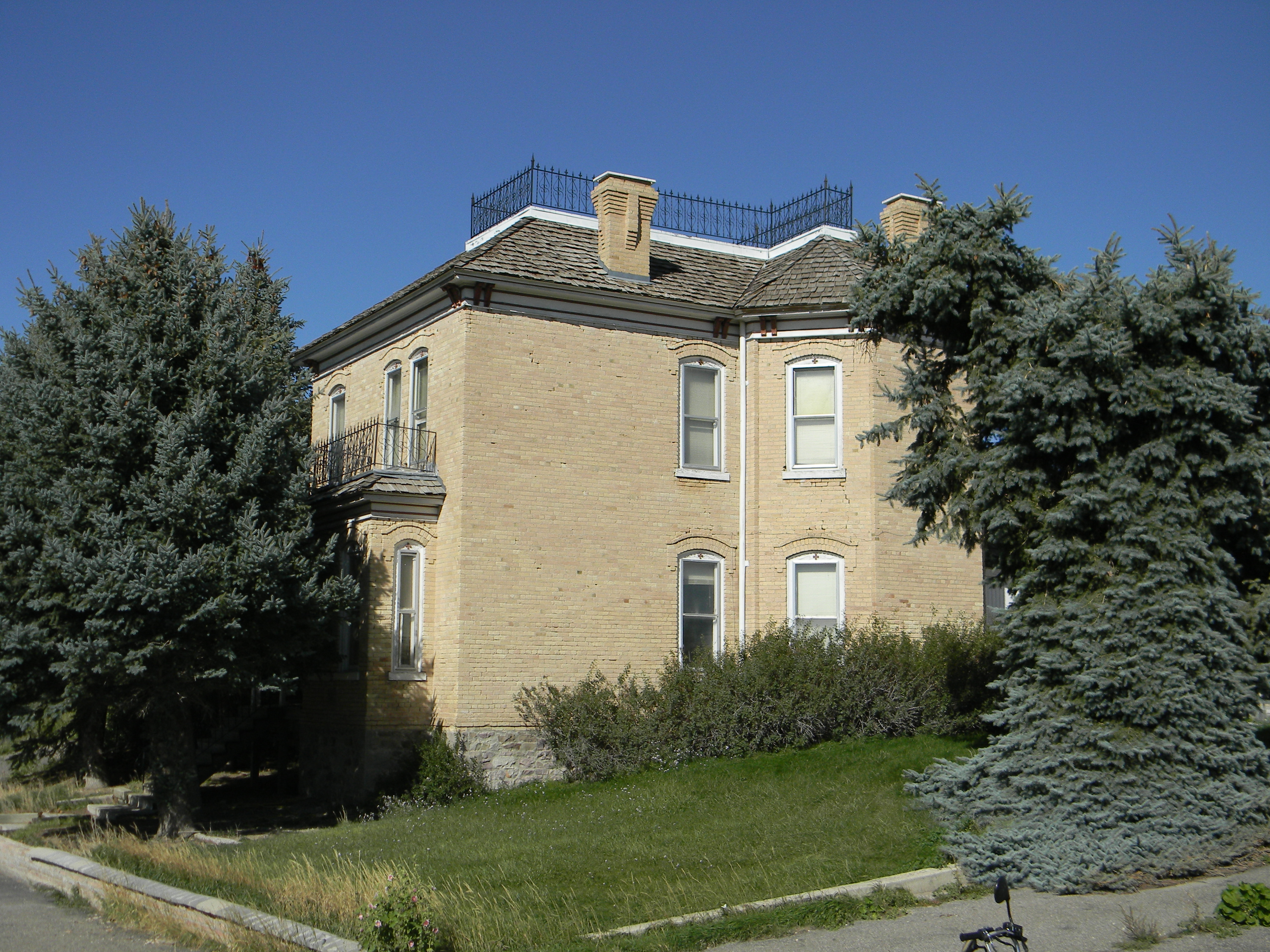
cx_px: 635
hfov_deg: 45.8
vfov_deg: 35.1
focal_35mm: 41
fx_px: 1504
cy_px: 476
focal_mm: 7.3
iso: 80
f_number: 7.6
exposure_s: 1/343
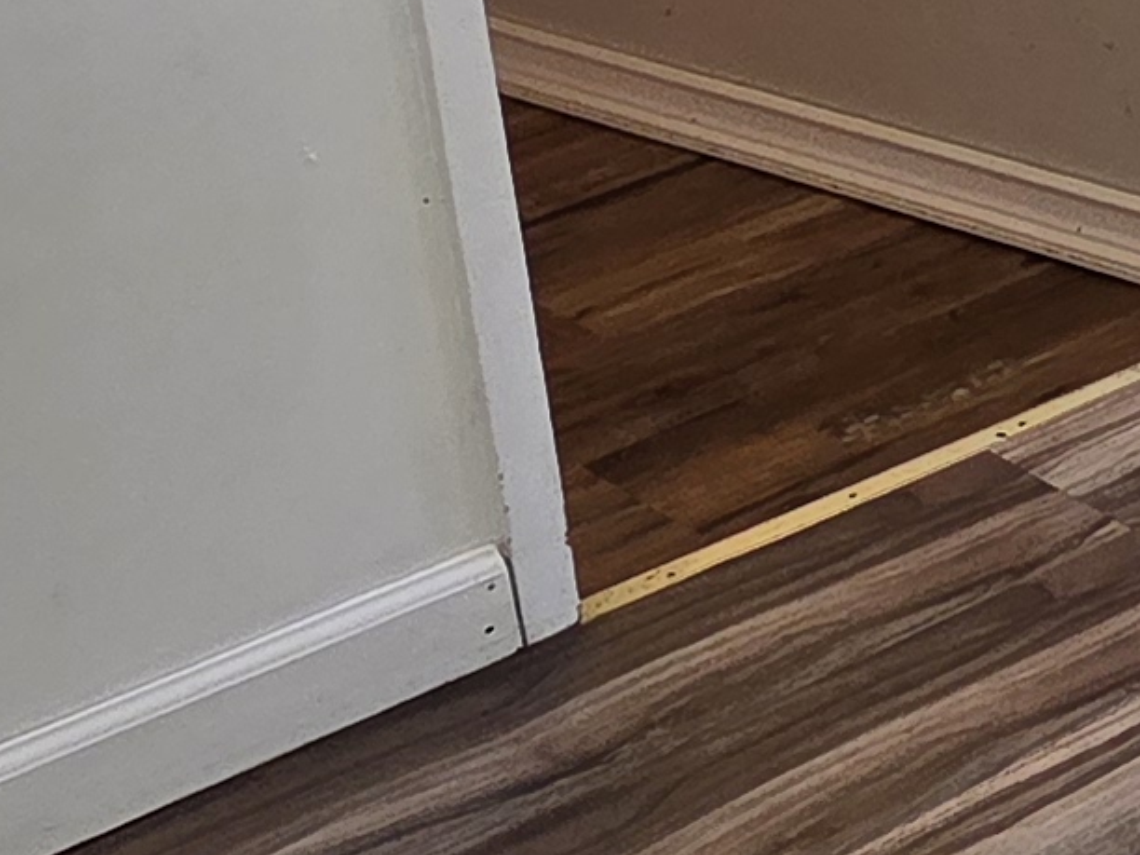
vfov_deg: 16.7
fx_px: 2799
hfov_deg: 18.8
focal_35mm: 85
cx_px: 1945
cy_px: -127
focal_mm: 2.2
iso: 200
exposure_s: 1/120
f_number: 2.2
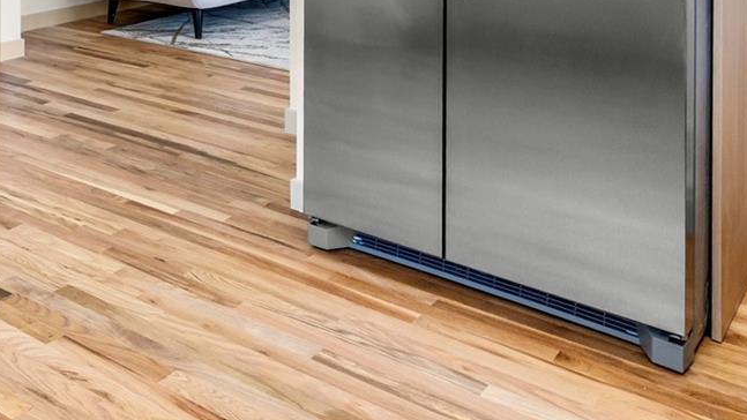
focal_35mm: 44
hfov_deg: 43.2
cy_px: -156
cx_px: 104
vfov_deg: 23.3
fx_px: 872
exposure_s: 1/20
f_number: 9
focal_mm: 17
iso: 1000
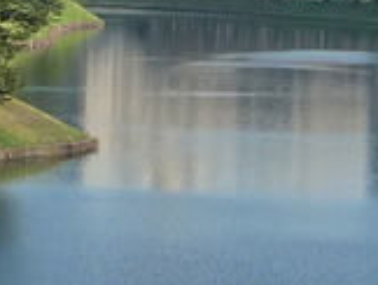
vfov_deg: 6.7
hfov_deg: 8.9
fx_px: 2428
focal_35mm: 222
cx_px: 348
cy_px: 77
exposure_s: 1/320
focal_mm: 4.9
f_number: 3.3
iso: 125
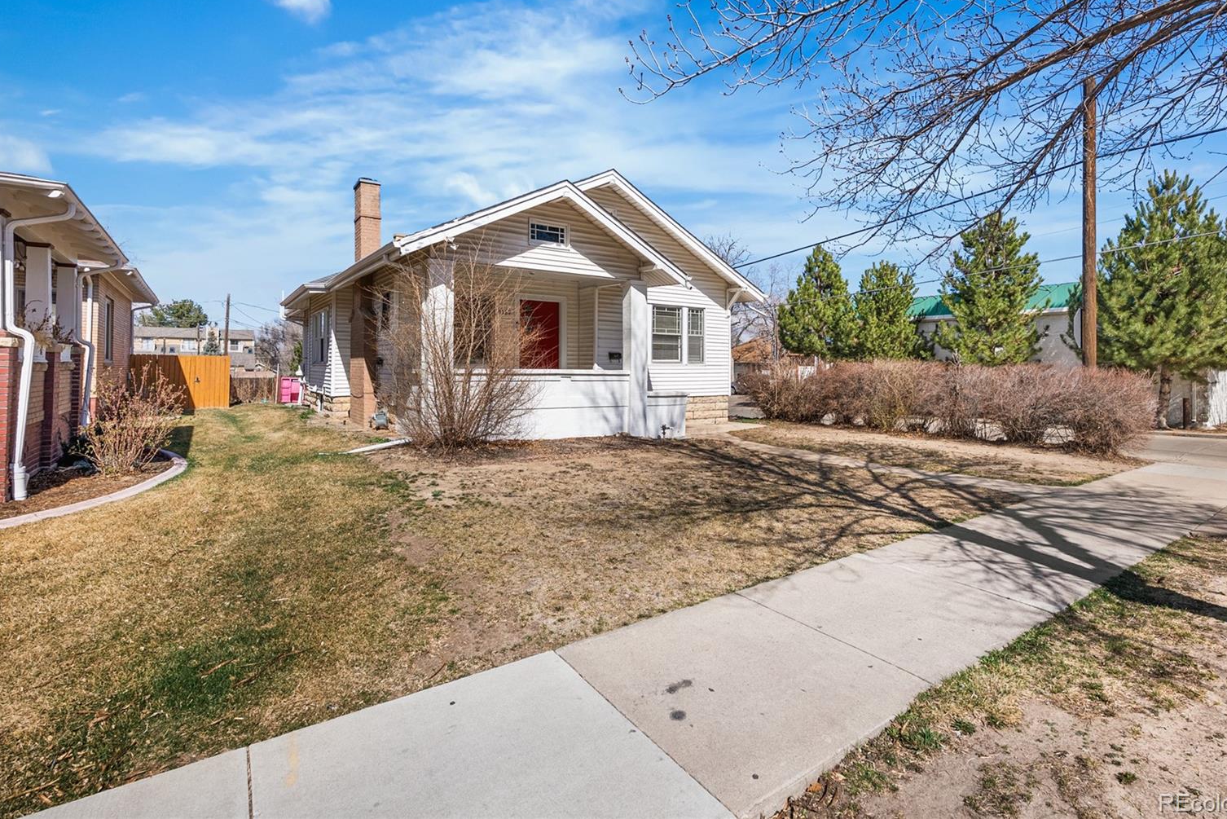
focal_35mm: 17
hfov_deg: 93.2
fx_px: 580
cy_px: 385
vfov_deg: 70.4
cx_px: 639
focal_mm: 16
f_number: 8
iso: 200
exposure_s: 1/125
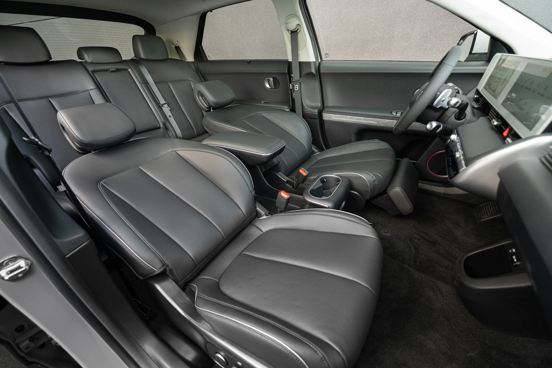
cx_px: 276
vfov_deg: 81.2
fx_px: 215
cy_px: 184
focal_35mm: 14
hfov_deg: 104.2
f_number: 4
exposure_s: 1/40
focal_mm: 14
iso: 400
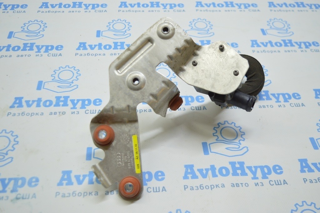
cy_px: 106
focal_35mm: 38
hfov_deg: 51.3
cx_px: 160
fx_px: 333
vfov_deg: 35.4
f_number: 4
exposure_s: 1/60
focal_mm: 25
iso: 400
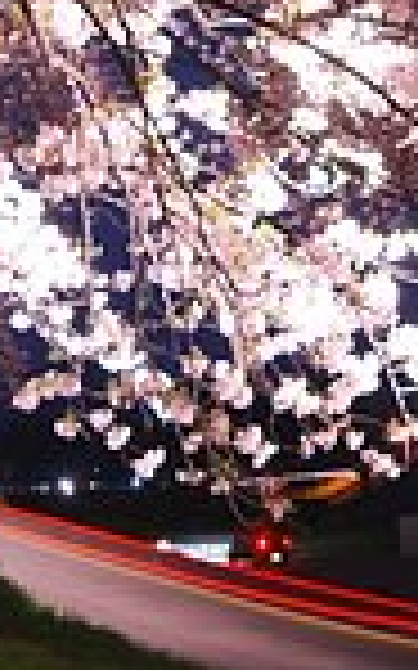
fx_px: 1916
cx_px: 200
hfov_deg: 12.5
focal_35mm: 105
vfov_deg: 19.7
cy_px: 148
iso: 100
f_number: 5.6
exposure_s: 30
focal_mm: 20
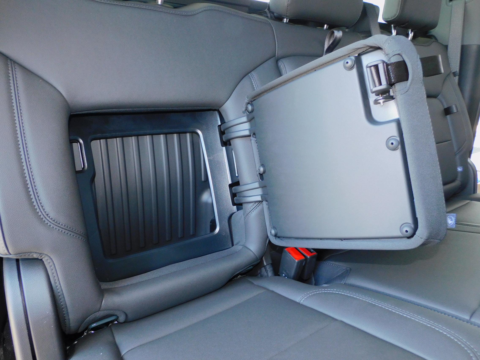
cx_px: 240
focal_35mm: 24
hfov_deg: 71.6
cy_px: 180
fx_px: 333
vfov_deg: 56.8
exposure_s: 1/30
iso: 160
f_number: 3.3
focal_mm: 4.3
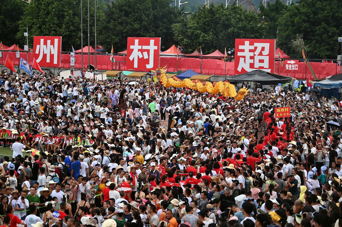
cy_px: 114
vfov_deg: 15.7
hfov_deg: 23.4
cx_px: 171
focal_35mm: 87
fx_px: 826
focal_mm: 87
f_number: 2.8
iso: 100
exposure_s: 1/640
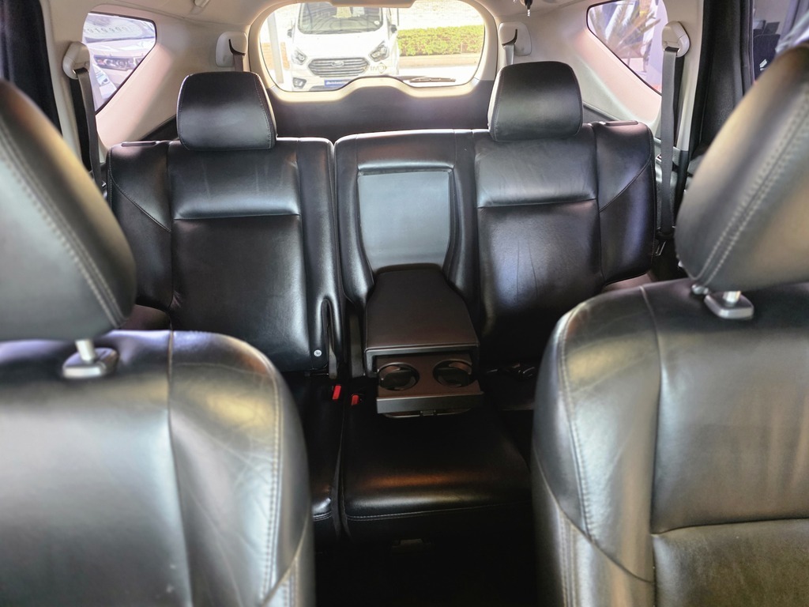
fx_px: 538
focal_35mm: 23
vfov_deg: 58.9
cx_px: 404
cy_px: 304
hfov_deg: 73.9
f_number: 1.7
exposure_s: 1/100
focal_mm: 6.25
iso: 1000
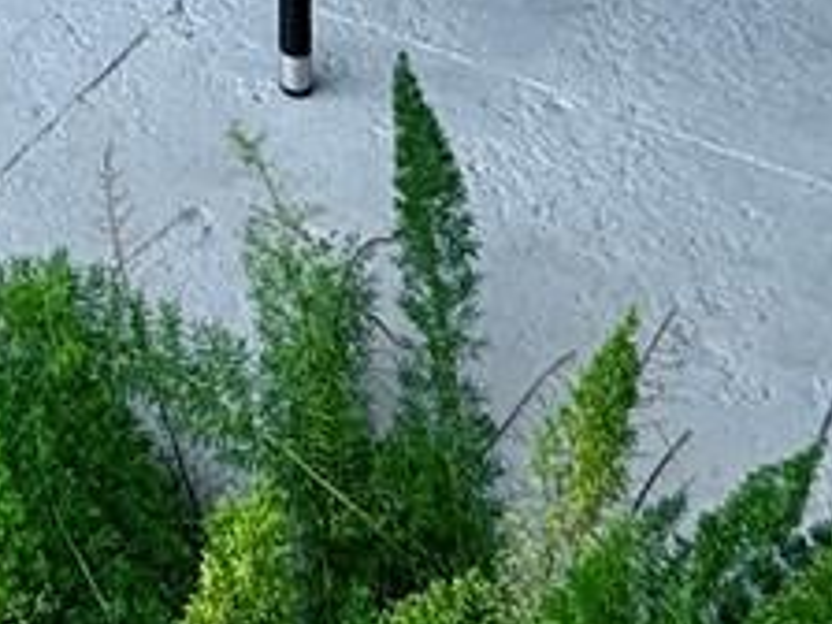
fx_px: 2404
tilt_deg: -7.4
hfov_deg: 18.4
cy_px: -1051
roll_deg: +1.4
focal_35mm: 100
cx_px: -227
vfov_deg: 11.3
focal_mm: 2.22
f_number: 2.2
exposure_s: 1/879
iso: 40
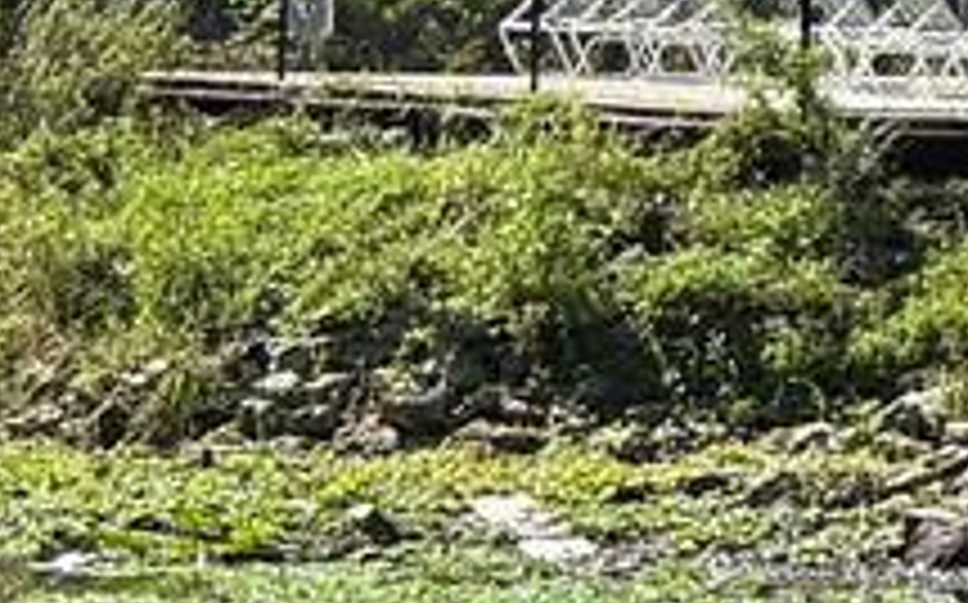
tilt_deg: +0.8
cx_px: 3341
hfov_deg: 8.0
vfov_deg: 6.4
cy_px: -32
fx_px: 5404
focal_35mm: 205
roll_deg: -0.6
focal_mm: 5.96
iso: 50
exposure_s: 1/2075
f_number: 1.6
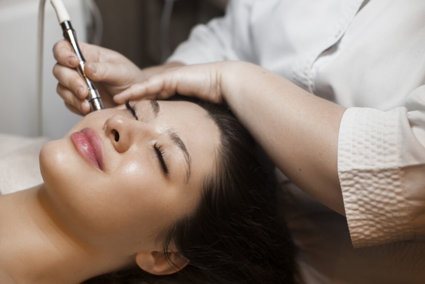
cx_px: 212
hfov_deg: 39.6
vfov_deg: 27.0
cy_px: 142
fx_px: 590
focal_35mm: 50
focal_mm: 50
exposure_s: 1/200
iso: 400
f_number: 3.5
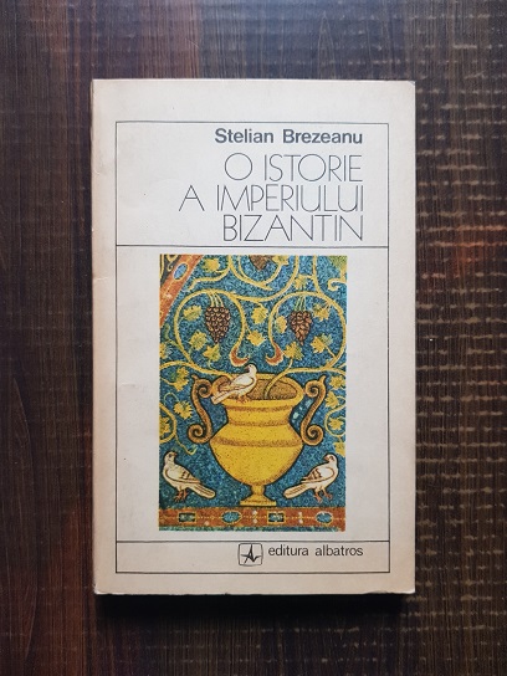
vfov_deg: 67.3
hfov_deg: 53.1
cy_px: 338
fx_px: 508
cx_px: 254
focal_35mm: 26
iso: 200
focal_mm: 4.3
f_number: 1.7
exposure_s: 1/26
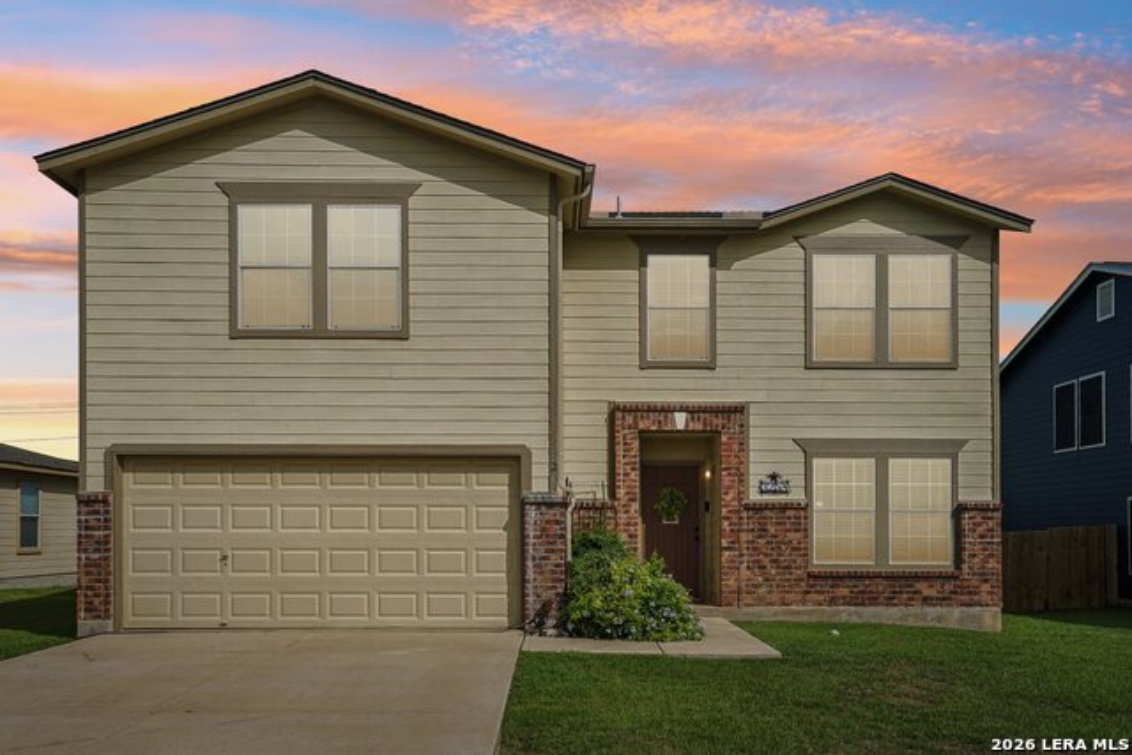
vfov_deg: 42.3
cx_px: 566
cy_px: 378
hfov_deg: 60.3
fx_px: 975
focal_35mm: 31
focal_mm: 31
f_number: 8
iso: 200
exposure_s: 1/800
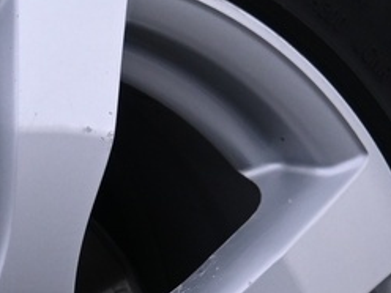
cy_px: 417
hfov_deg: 12.0
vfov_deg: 9.6
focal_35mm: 151
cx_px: -315
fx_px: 1706
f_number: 3.5
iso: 500
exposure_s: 1/25
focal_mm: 16
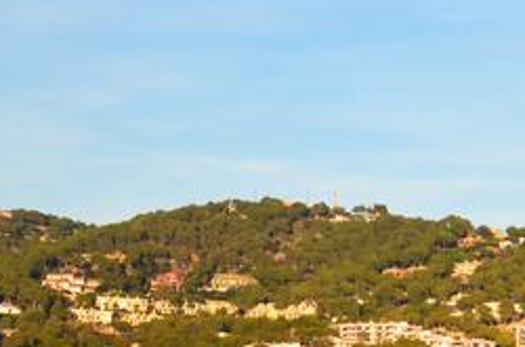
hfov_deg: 16.2
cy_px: 444
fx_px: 1817
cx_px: 475
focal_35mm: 125
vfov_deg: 10.7
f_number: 9
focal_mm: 26
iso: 320
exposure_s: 1/125
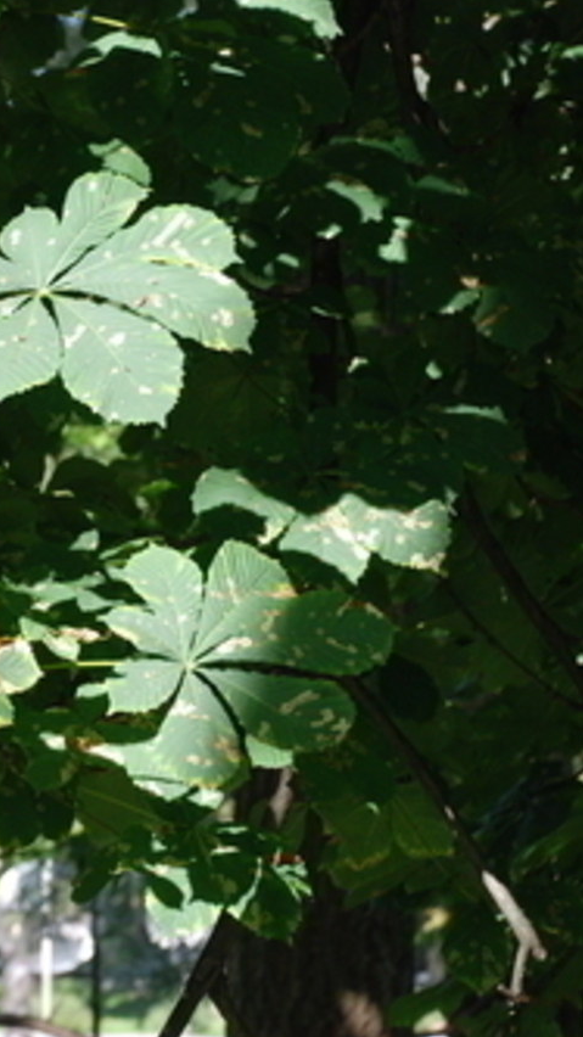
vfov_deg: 13.8
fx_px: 4289
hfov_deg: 7.7
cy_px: 517
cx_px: -26
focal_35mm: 156
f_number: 5.3
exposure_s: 1/180
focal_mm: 66
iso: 320
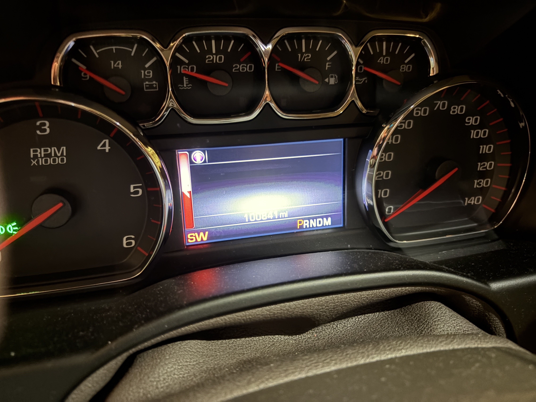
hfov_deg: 67.3
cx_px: 268
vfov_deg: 53.1
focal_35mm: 26
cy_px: 201
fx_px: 403
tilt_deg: -27.1
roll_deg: -0.9
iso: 800
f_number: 1.6
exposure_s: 1/5
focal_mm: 5.96
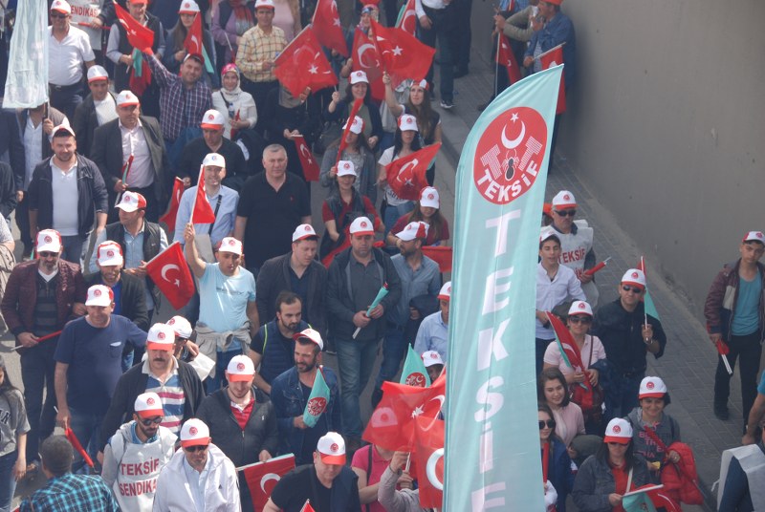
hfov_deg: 19.4
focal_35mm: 105
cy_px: 256
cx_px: 382
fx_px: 2235
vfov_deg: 13.1
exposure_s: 1/400
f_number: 5
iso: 200
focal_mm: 70
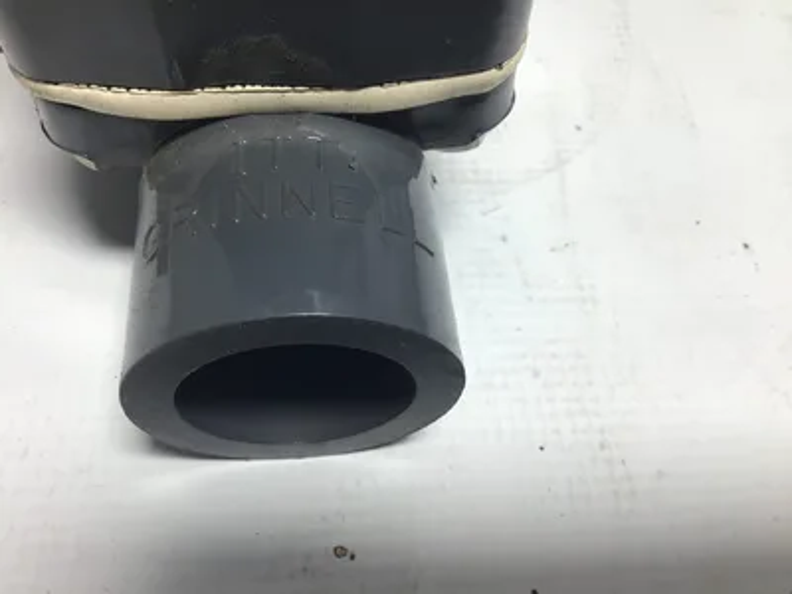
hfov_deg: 58.4
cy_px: 297
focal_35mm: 31
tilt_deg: -58.1
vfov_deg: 45.4
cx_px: 396
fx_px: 709
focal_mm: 3.3
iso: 32
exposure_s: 1/120
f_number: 2.4
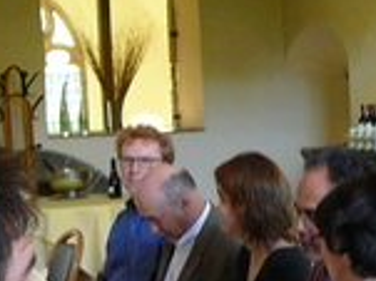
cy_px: 286
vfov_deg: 12.3
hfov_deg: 16.1
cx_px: 403
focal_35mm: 119
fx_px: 1292
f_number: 2.8
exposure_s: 1/20
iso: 200
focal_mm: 5.2
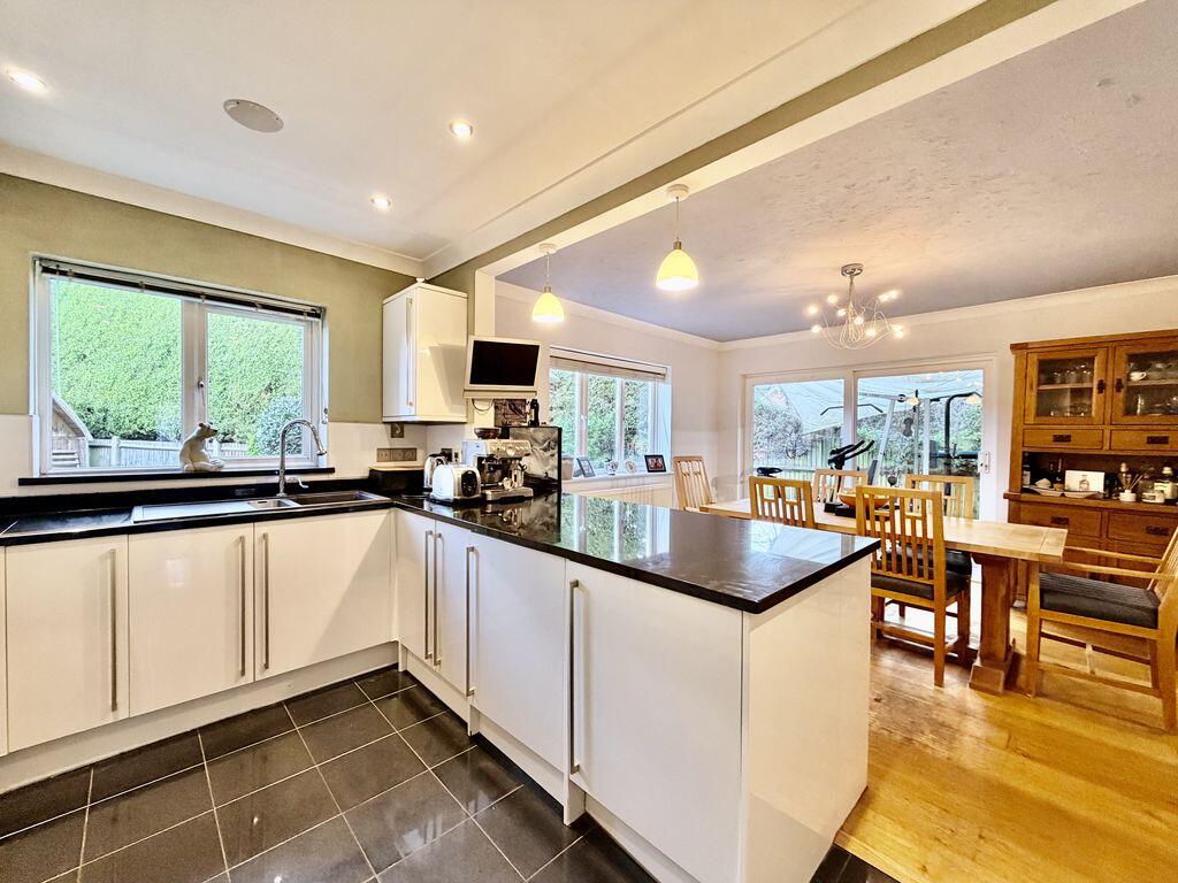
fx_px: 476
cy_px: 442
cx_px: 589
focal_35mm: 14
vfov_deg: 85.7
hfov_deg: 102.1
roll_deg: -0.7
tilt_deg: -1.2
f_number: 2.2
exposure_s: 1/50
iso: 250
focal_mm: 2.22
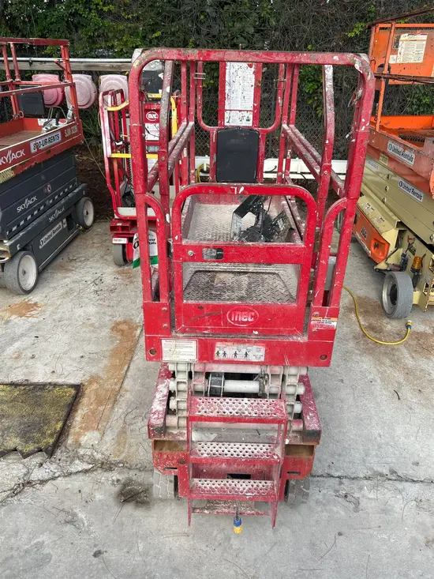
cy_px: 290
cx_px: 217
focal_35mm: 26
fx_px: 435
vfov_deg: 67.3
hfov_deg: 53.1
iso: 50
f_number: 1.5
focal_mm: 5.7
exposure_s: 1/1009
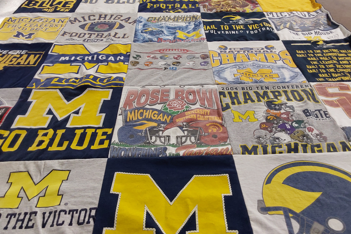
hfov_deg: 61.9
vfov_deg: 43.6
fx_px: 292
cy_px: 108
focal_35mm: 30
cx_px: 179
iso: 100
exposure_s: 1/60
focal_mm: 2.91
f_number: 1.9
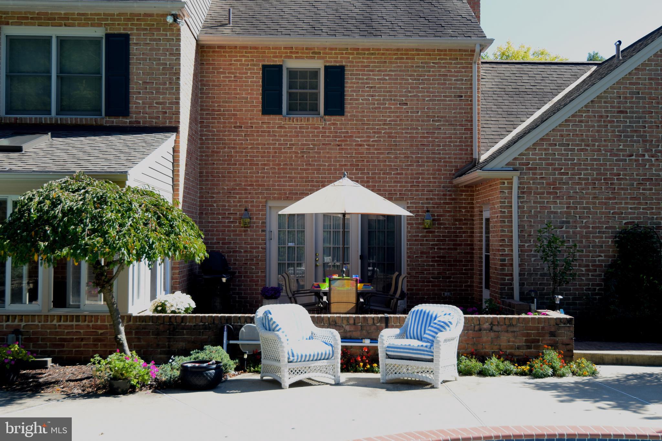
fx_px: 772
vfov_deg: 31.9
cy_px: 220
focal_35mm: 42
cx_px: 331
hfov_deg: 46.4
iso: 400
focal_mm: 28
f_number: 9
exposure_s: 1/320
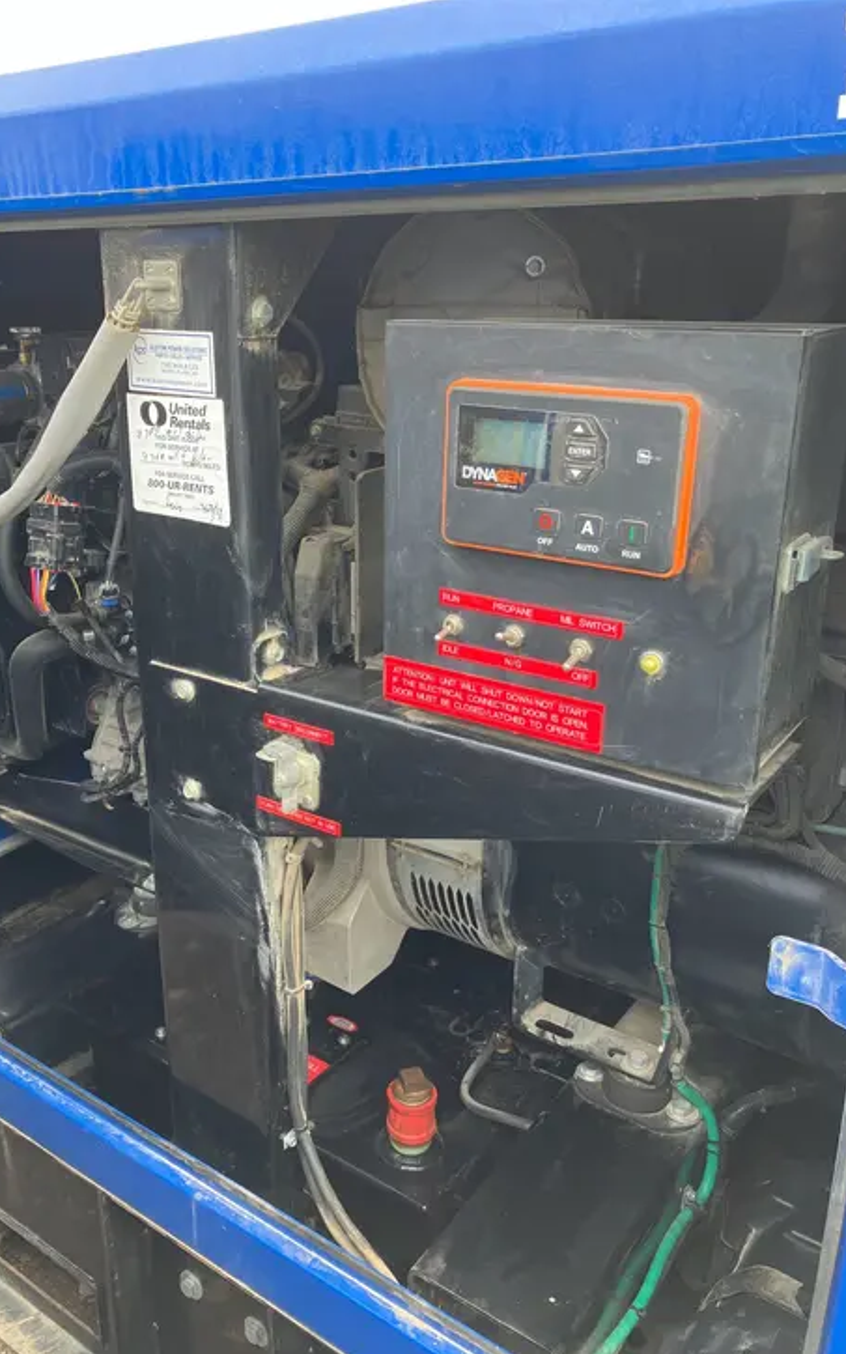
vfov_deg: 62.9
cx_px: 355
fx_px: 1107
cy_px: 683
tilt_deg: -20.4
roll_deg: +1.5
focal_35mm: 30
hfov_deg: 41.7
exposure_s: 1/121
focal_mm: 3.99
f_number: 1.8
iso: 50
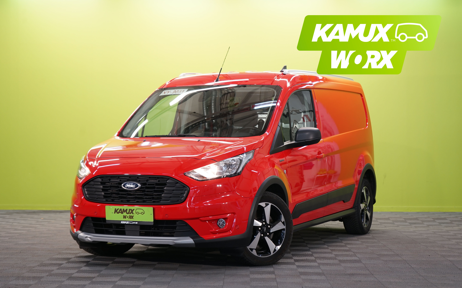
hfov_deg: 28.6
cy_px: 153
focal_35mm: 72
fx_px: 907
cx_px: 229
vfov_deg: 18.1
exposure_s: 1/25
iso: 400
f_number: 5.6
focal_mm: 70
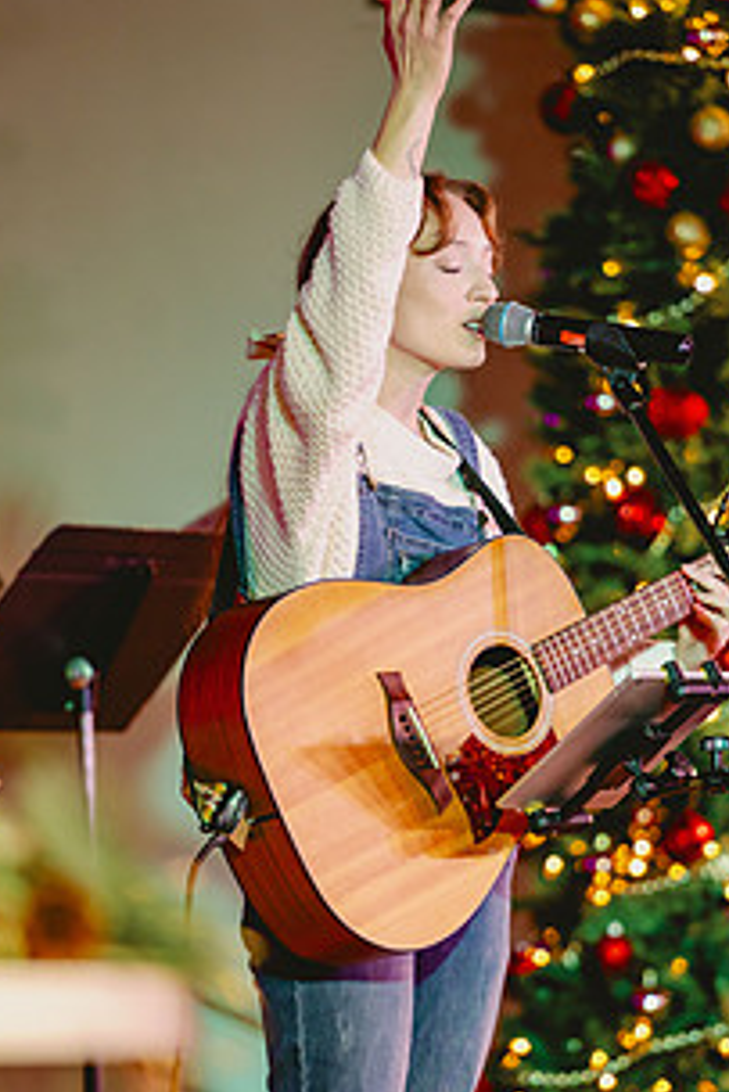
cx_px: 485
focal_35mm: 296
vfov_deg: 7.0
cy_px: 611
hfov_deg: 4.6
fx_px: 8980
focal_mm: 200
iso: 1250
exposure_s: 1/160
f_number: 2.8
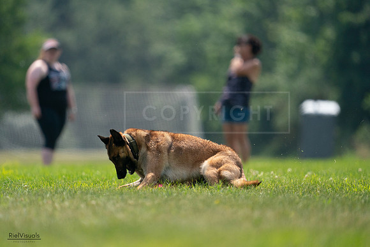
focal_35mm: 600
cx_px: 185
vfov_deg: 2.3
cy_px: 124
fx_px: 6168
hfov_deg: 3.4
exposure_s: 1/4000
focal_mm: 600
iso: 1600
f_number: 6.3
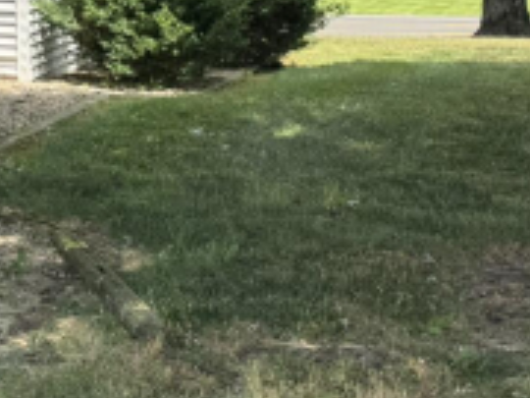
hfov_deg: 18.3
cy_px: -71
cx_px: -367
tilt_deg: +1.7
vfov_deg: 16.0
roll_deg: +0.1
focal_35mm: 89
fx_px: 1363
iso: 80
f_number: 1.78
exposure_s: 1/1767
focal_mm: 6.76
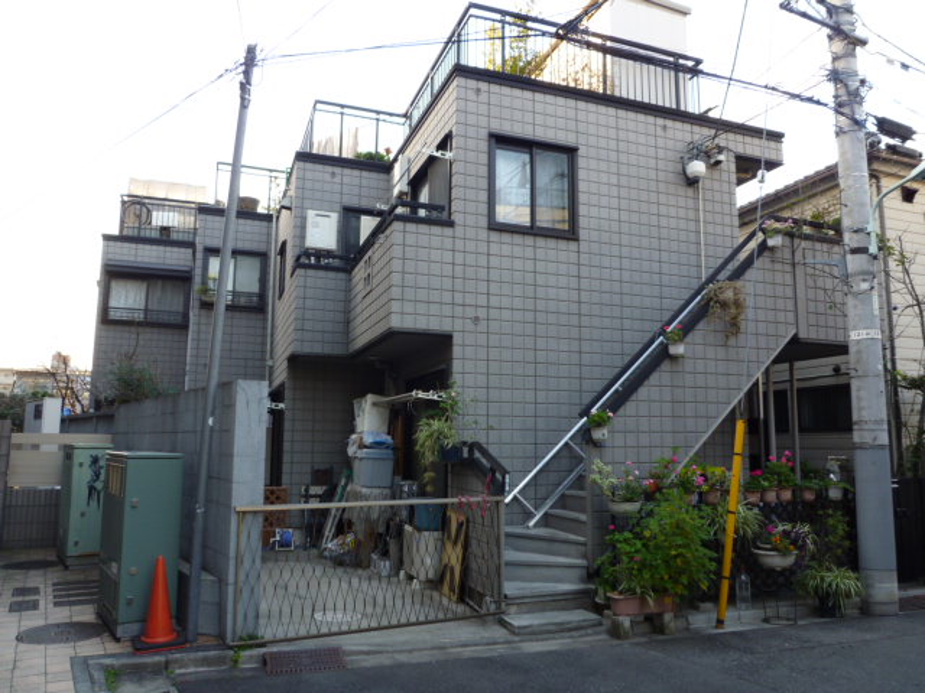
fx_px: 668
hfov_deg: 69.4
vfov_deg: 54.9
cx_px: 462
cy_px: 346
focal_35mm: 25
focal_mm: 4.5
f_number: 2.8
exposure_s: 1/40
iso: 80
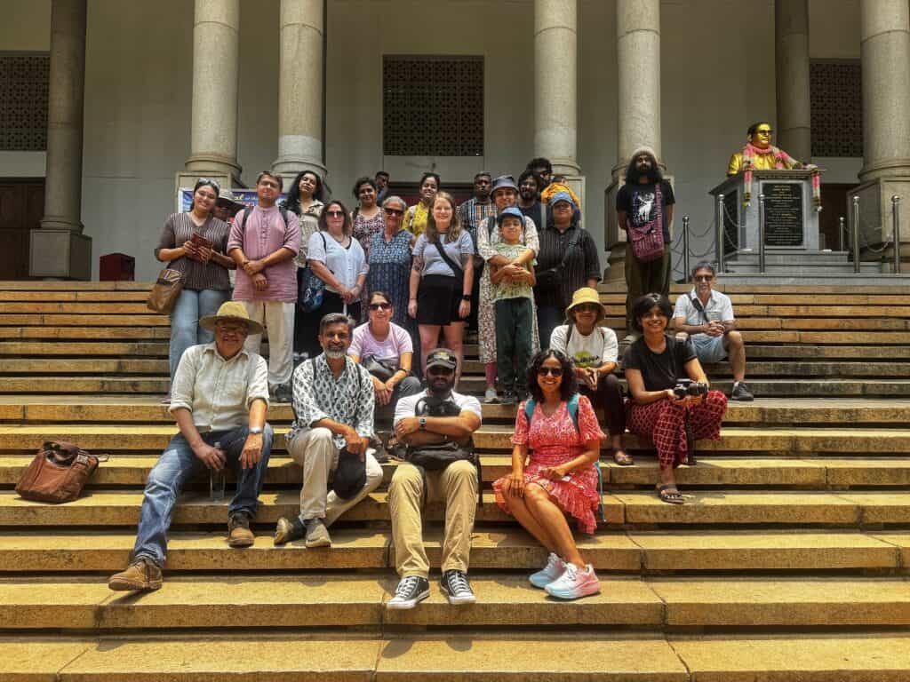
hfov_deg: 71.6
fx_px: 631
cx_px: 455
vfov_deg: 56.8
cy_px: 341
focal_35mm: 24
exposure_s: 1/1311
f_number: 1.78
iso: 80
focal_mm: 6.76
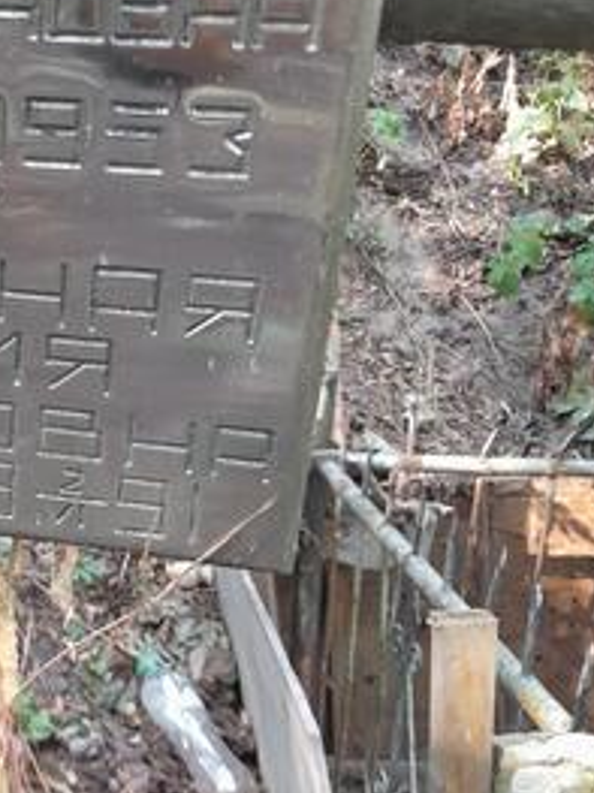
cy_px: 422
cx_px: -57
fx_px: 1305
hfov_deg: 24.0
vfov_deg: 33.8
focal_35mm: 57
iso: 160
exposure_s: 1/50
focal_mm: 4.6
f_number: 2
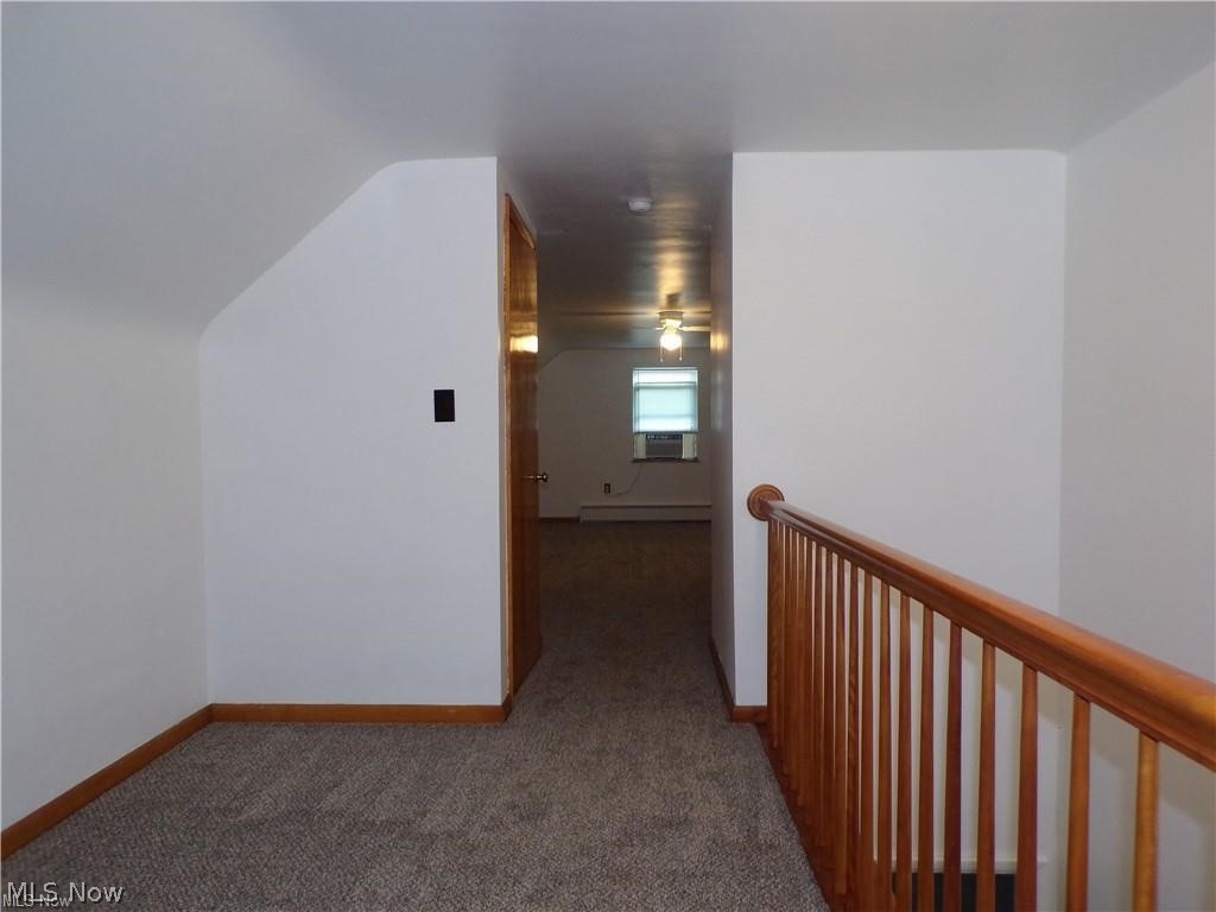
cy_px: 456
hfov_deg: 71.6
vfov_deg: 56.8
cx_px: 608
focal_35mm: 24
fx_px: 843
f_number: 3
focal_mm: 4.3
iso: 200
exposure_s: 1/34
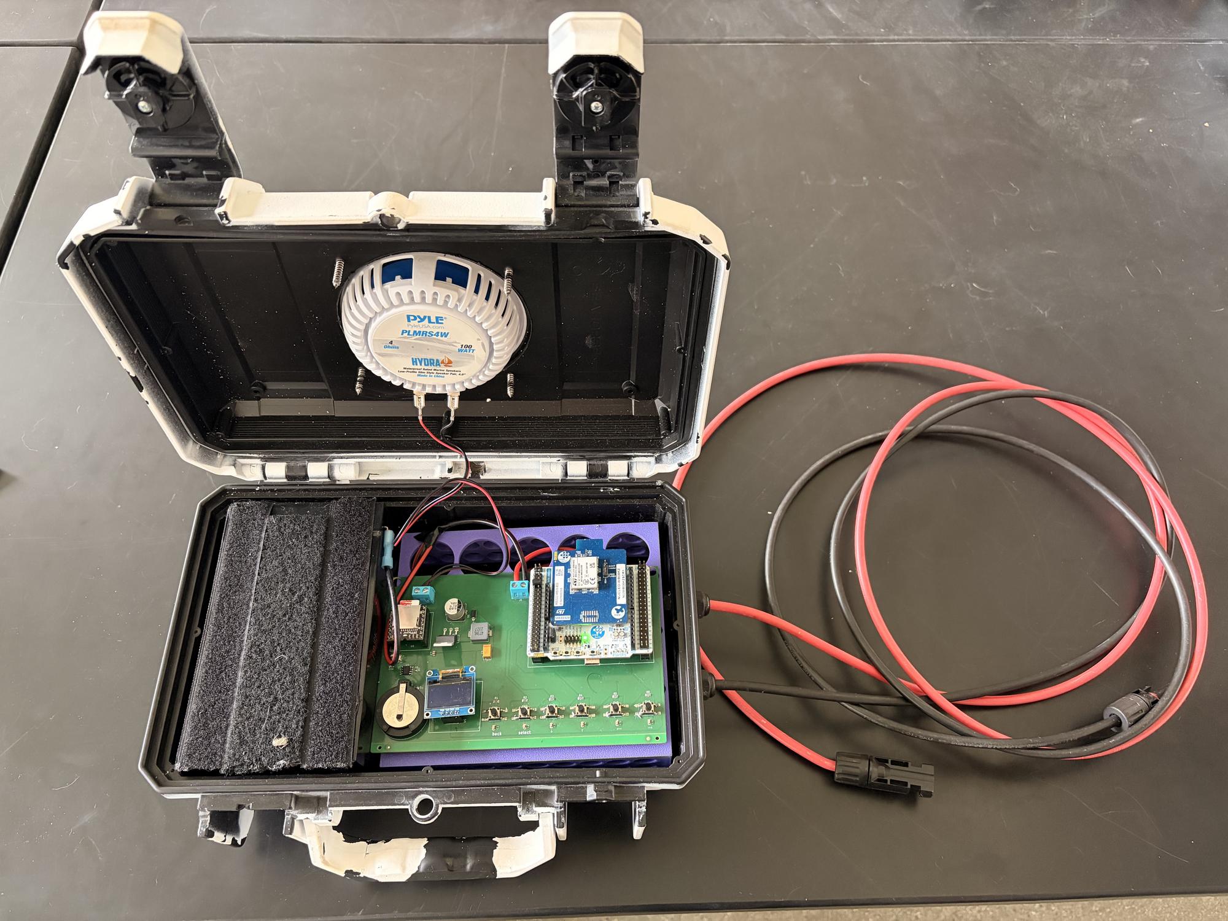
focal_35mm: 26
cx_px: 614
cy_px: 460
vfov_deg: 53.1
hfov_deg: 67.3
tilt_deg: -59.8
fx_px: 922
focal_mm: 5.96
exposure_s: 1/40
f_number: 1.6
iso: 500
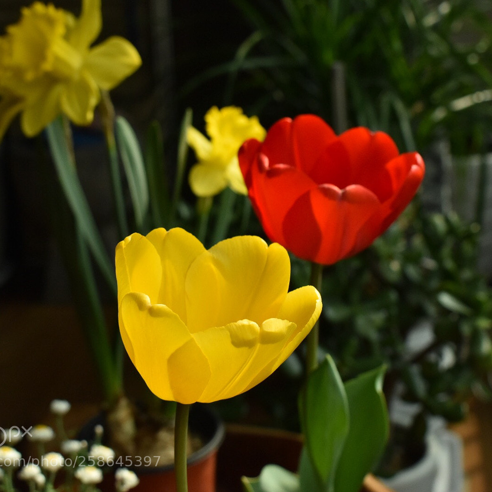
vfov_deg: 27.7
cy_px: 249
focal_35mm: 62
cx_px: 290
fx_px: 997
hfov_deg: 27.7
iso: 1250
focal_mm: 32
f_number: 7.1
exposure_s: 1/1000
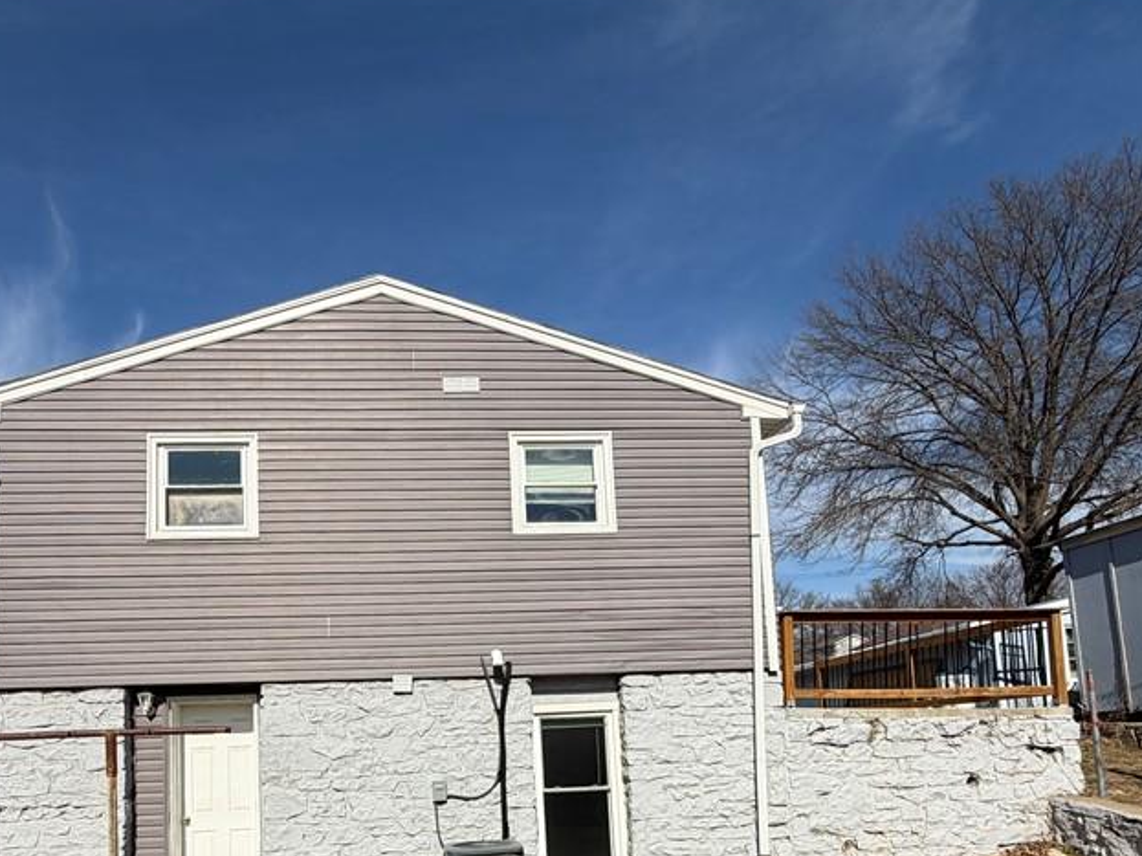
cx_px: 447
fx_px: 759
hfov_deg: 73.0
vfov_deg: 54.9
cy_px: 680
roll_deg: +0.9
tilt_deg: +5.2
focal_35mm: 23
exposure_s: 1/1368
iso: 20
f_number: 2.2
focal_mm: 2.22
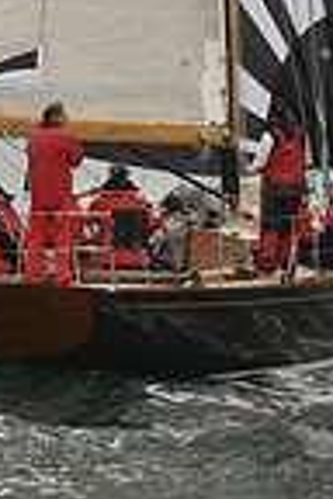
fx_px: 3912
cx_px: 231
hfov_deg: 4.9
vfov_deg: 7.1
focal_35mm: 282
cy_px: -482
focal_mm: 70
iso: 320
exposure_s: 1/800
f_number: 11
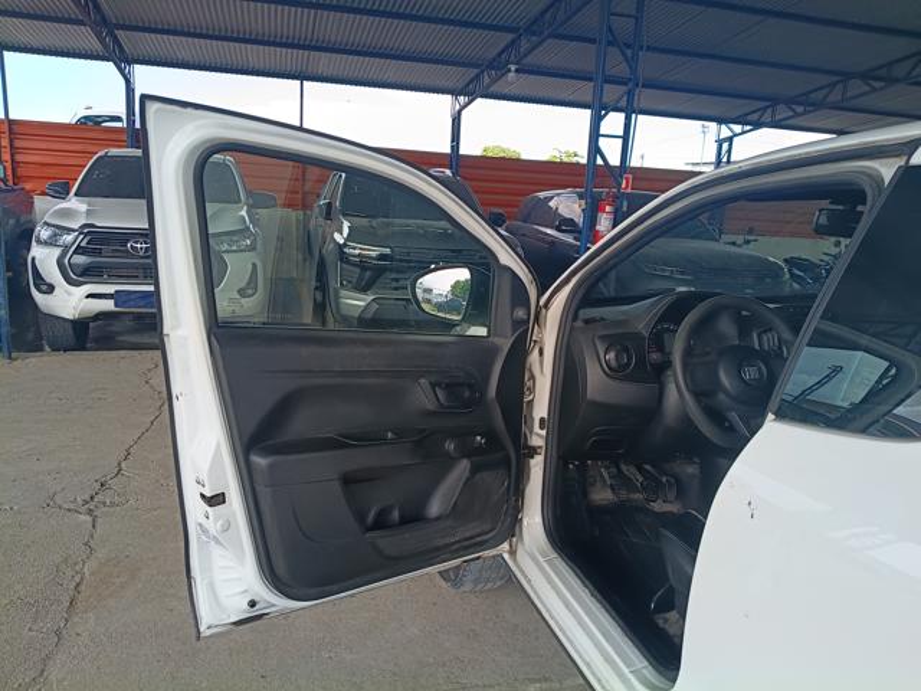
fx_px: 692
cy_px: 346
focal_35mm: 26
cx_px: 460
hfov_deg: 67.3
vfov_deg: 53.1
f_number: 1.8
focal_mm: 4.81
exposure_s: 1/231
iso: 146
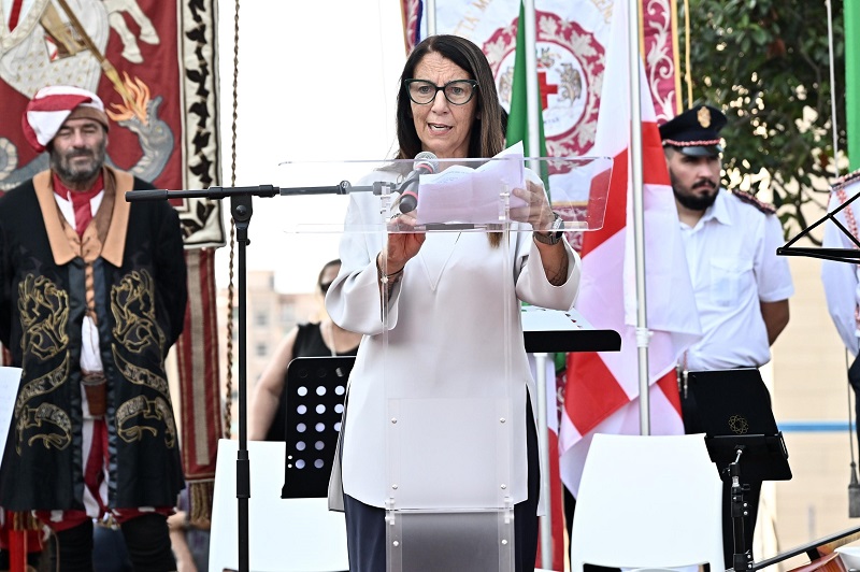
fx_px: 3747
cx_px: 430
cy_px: 286
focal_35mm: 157
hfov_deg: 13.1
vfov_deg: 8.7
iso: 1000
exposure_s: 1/1250
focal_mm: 105
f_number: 5
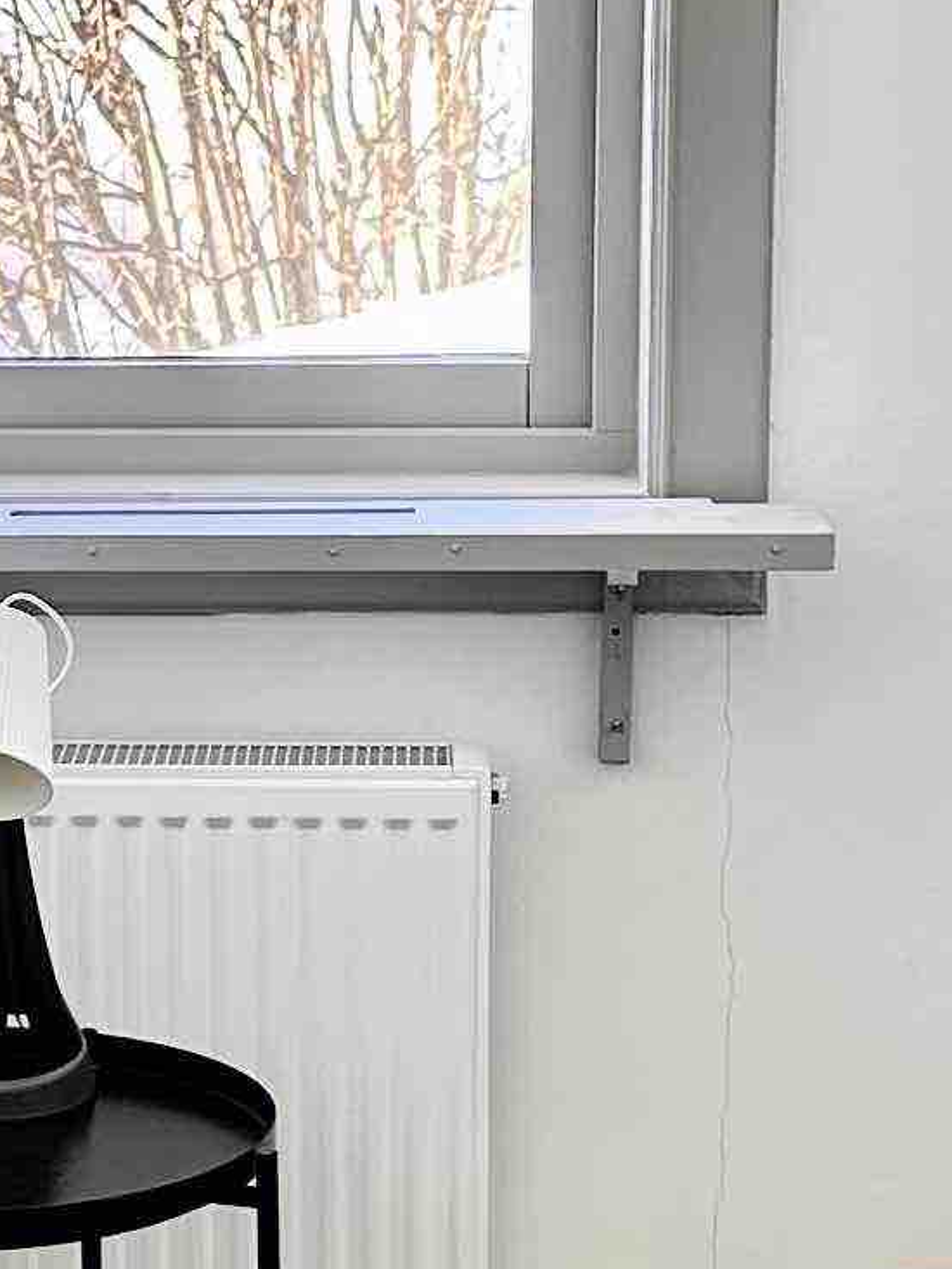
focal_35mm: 132
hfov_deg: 11.1
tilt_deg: -11.8
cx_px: -29
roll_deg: +0.7
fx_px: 4839
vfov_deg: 14.9
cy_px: 731
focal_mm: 6.86
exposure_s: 1/226
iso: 80
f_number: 1.78
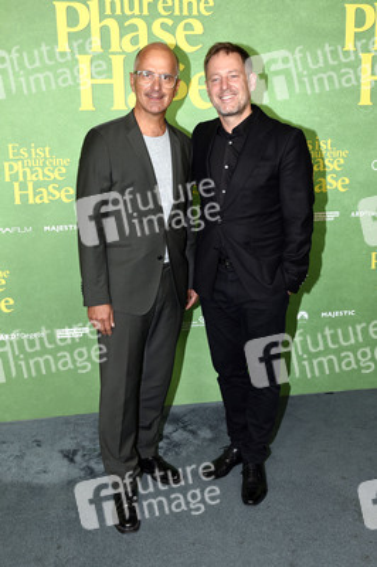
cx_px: 188
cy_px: 284
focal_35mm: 34
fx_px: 535
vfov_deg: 55.8
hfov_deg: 38.8
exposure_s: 1/125
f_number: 6.3
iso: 500
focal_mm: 34
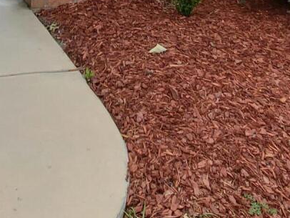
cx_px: 84
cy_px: -129
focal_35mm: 64
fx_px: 536
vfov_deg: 19.4
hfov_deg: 29.9
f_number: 2.2
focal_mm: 1.8
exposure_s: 1/1036
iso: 50
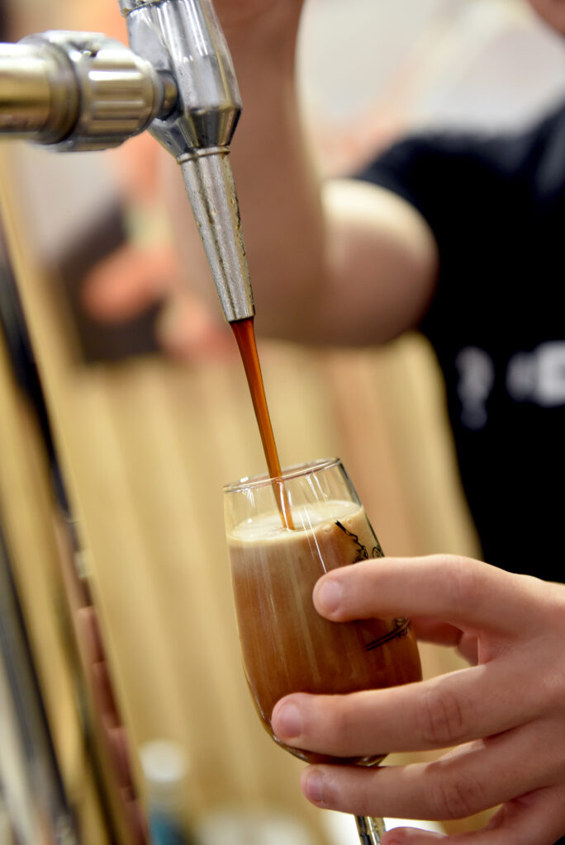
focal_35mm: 58
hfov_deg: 23.4
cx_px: 282
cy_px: 422
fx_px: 1363
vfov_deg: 34.5
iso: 2000
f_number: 2.8
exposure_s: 1/125
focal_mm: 58
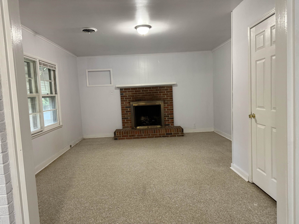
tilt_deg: -3.0
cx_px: 150
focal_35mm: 24
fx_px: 207
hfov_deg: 71.6
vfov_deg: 56.8
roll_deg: +3.0
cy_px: 112
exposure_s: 1/60
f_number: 1.78
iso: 320
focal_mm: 6.76
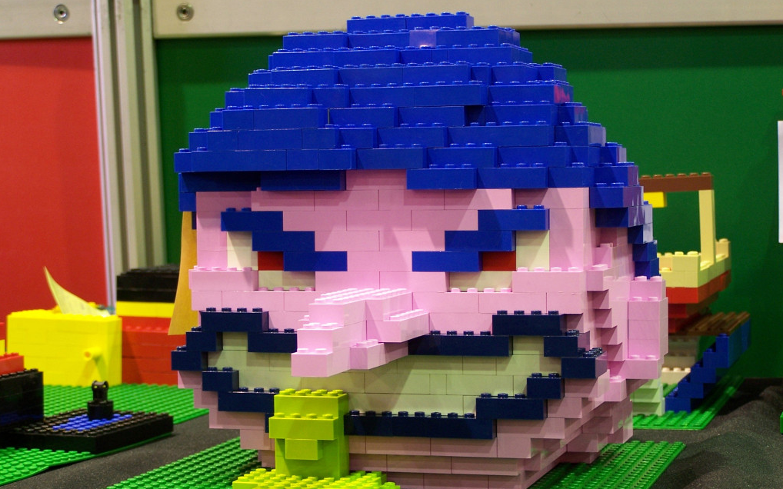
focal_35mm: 80
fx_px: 1707
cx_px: 392
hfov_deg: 25.8
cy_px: 266
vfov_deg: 16.3
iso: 80
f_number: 3.2
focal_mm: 12.4
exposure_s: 1/2
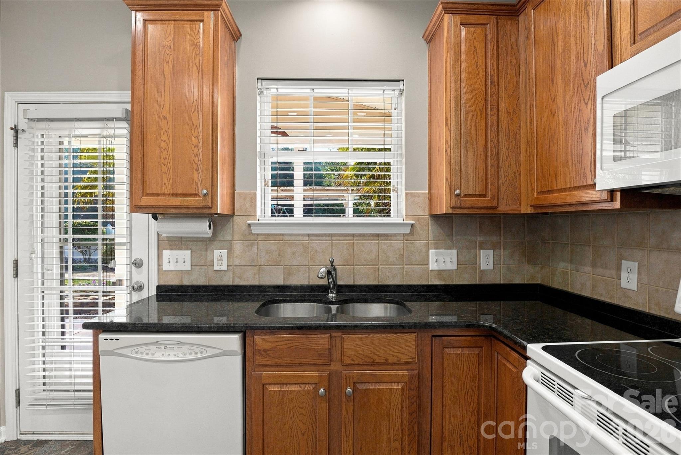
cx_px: 340
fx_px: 312
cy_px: 228
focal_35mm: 16
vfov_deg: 72.1
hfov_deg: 95.0
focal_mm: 11
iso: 200
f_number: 8
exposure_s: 1/160
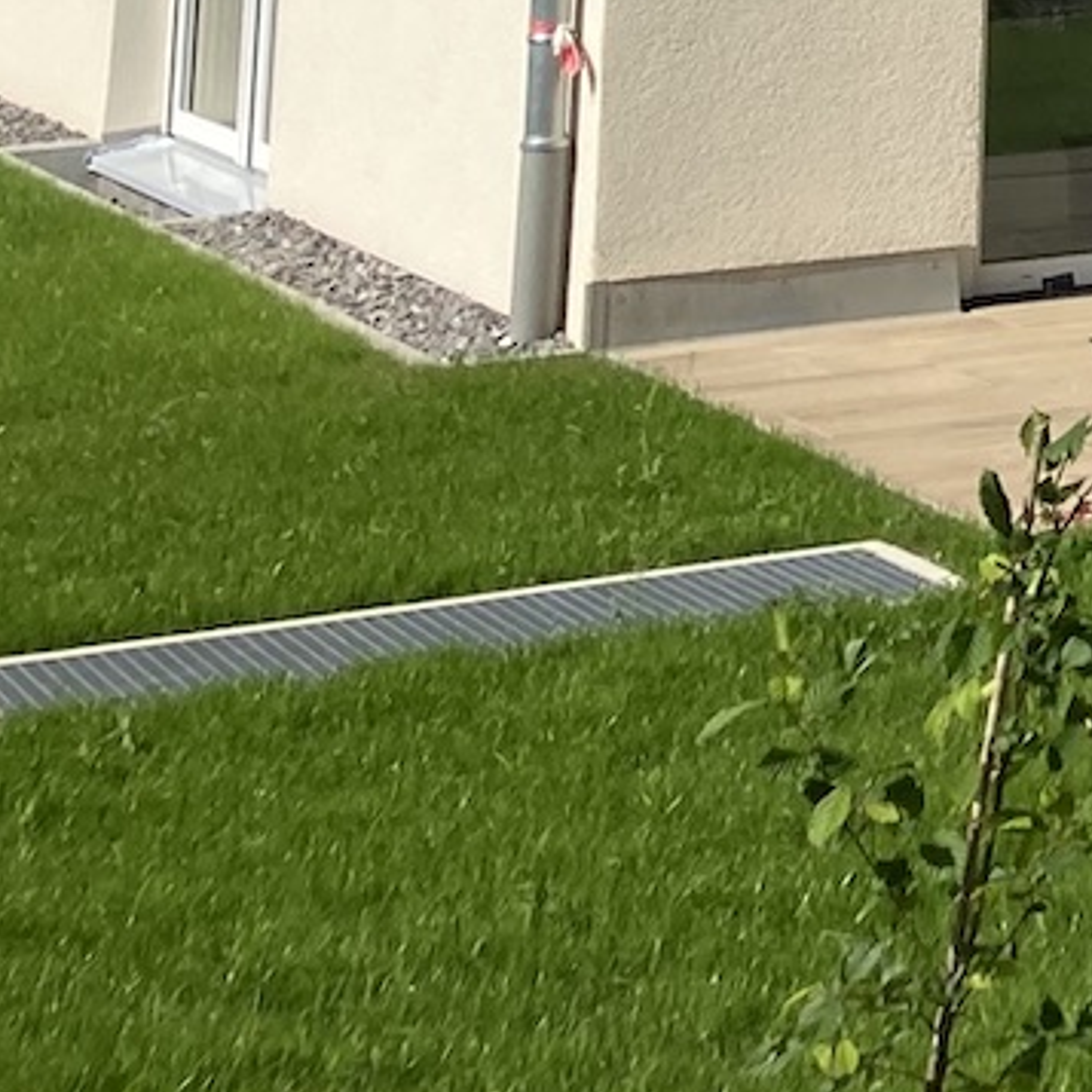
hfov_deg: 11.1
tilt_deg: +8.7
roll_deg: -0.2
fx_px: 4747
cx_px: 2582
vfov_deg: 11.8
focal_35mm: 133
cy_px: -1068
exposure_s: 1/2404
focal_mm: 3.99
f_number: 1.8
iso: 20
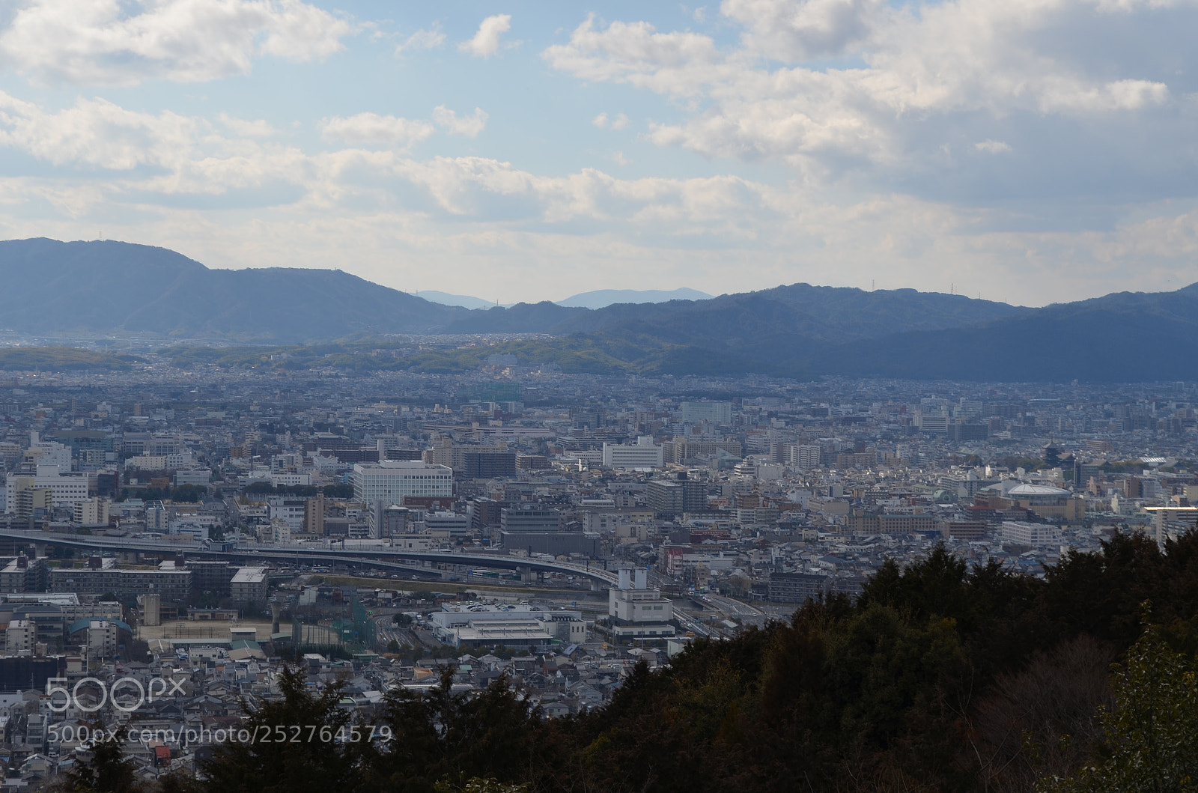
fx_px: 2739
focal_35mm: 82
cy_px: 396
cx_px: 599
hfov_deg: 24.7
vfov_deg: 16.5
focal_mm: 55
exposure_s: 1/320
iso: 100
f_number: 9
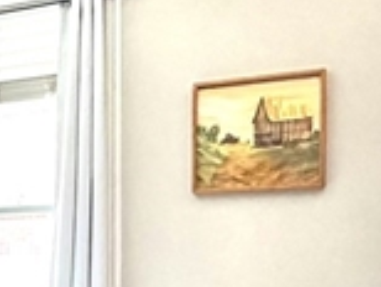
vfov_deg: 15.5
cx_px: -124
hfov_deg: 19.3
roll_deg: +0.7
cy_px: 324
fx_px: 1025
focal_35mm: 93
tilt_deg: -2.6
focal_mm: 2.22
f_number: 2.2
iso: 200
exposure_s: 1/60
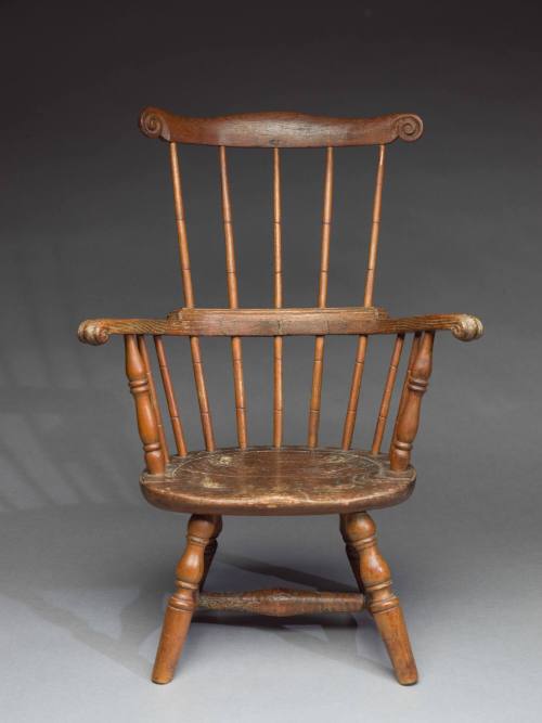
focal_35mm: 59
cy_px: 362
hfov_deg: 24.8
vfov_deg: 32.7
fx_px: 1232
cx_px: 271
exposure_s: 1/125
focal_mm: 90
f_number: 11
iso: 100
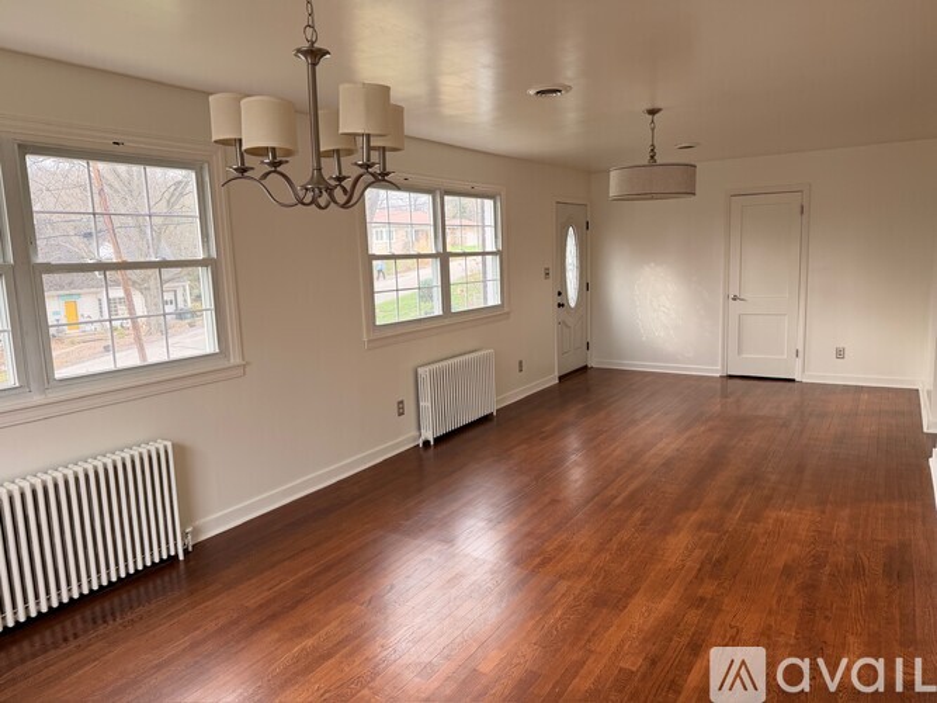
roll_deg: +2.0
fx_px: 650
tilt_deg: -8.2
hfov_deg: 71.6
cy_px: 352
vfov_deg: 56.8
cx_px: 468
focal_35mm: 24
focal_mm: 6.76
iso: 100
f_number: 1.78
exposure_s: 1/121
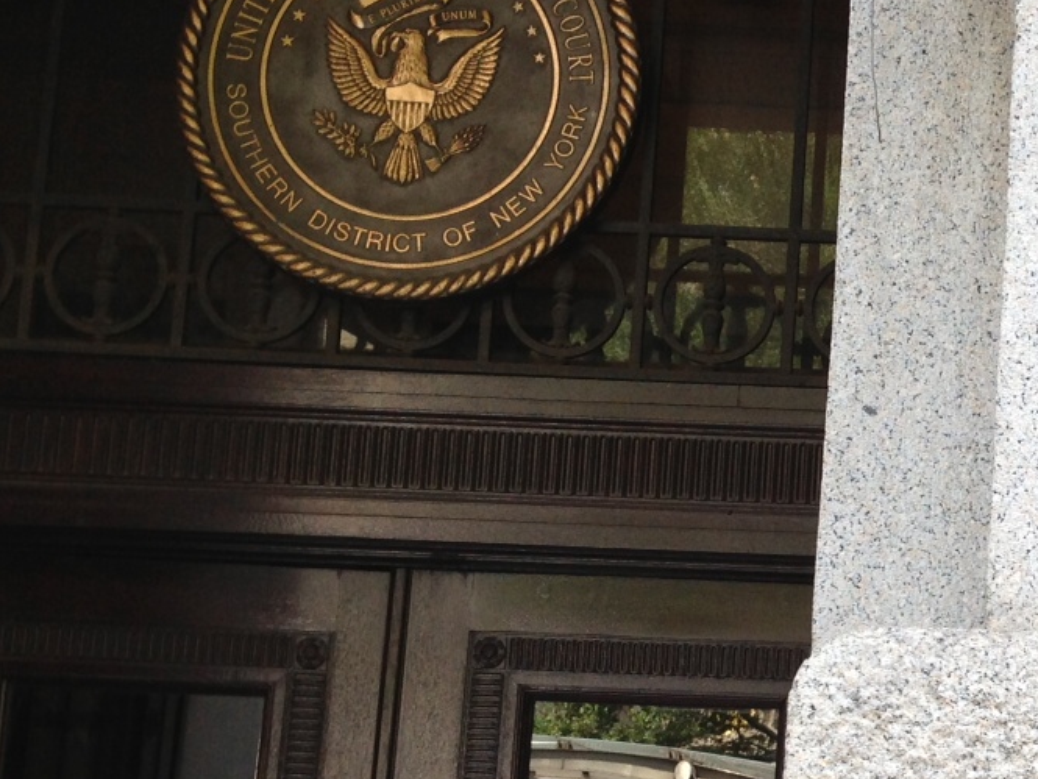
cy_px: 681
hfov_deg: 22.9
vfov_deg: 18.0
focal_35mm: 81
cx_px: 1097
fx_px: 2429
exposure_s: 1/120
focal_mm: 4.13
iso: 64
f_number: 2.4
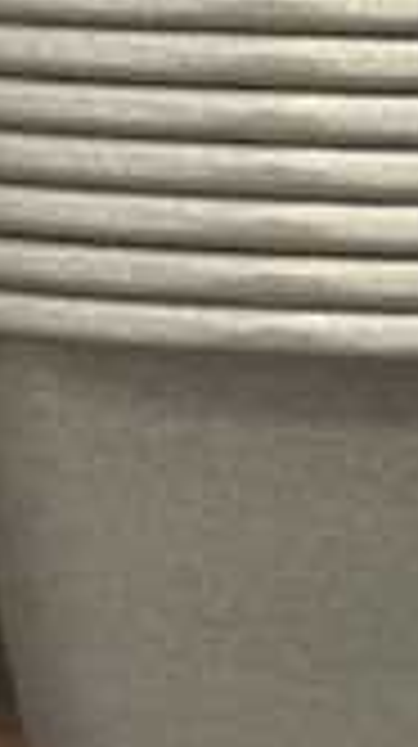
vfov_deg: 12.3
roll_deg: -1.6
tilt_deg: -11.0
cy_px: 356
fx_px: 3459
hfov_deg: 6.4
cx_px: 1209
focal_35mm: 175
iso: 125
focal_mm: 4.2
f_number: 1.6
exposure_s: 1/60
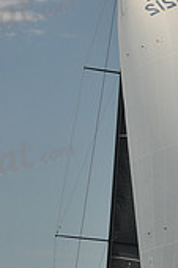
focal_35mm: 239
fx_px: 1776
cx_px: 157
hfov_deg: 5.7
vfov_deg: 8.6
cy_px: 233
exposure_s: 1/1250
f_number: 6.3
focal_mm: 70
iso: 320
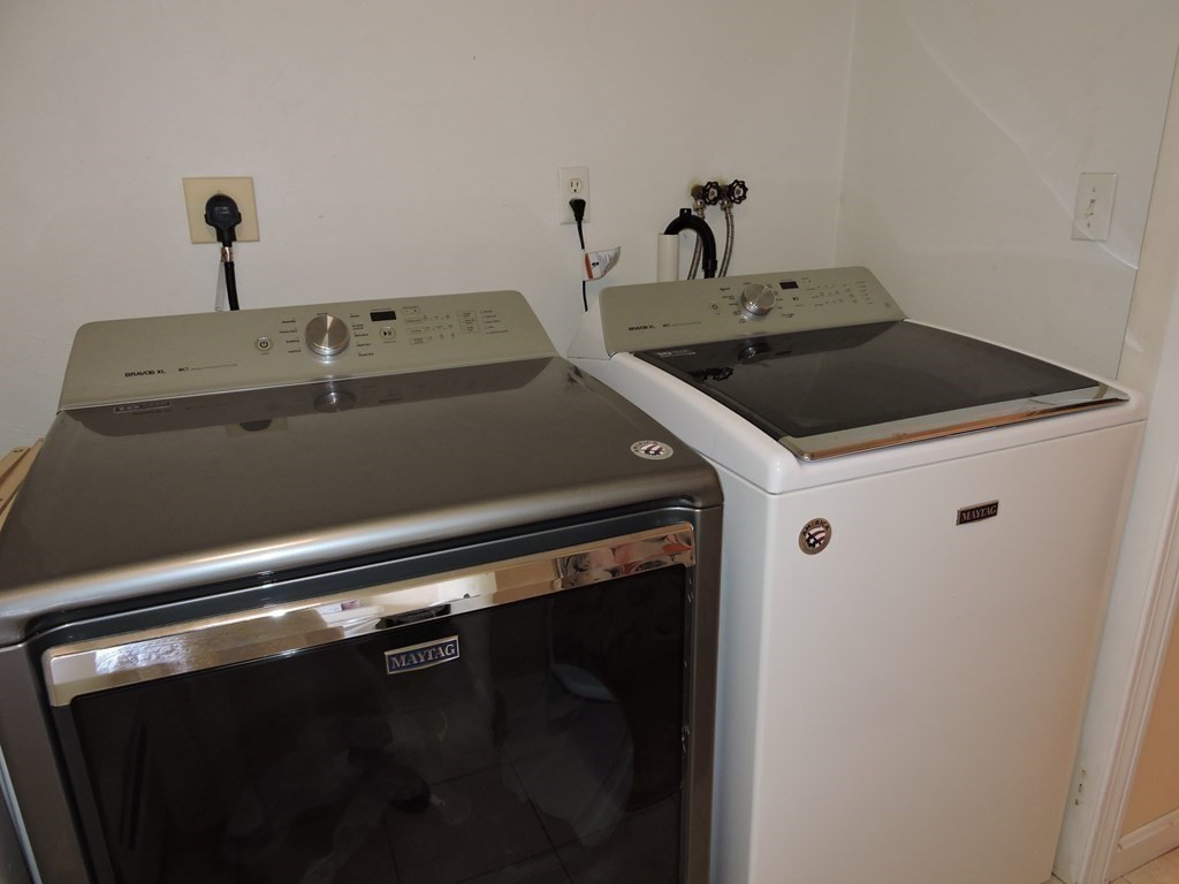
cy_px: 442
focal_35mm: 24
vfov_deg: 56.8
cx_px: 590
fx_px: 817
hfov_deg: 71.6
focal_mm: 4.3
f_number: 3.3
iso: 200
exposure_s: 1/30
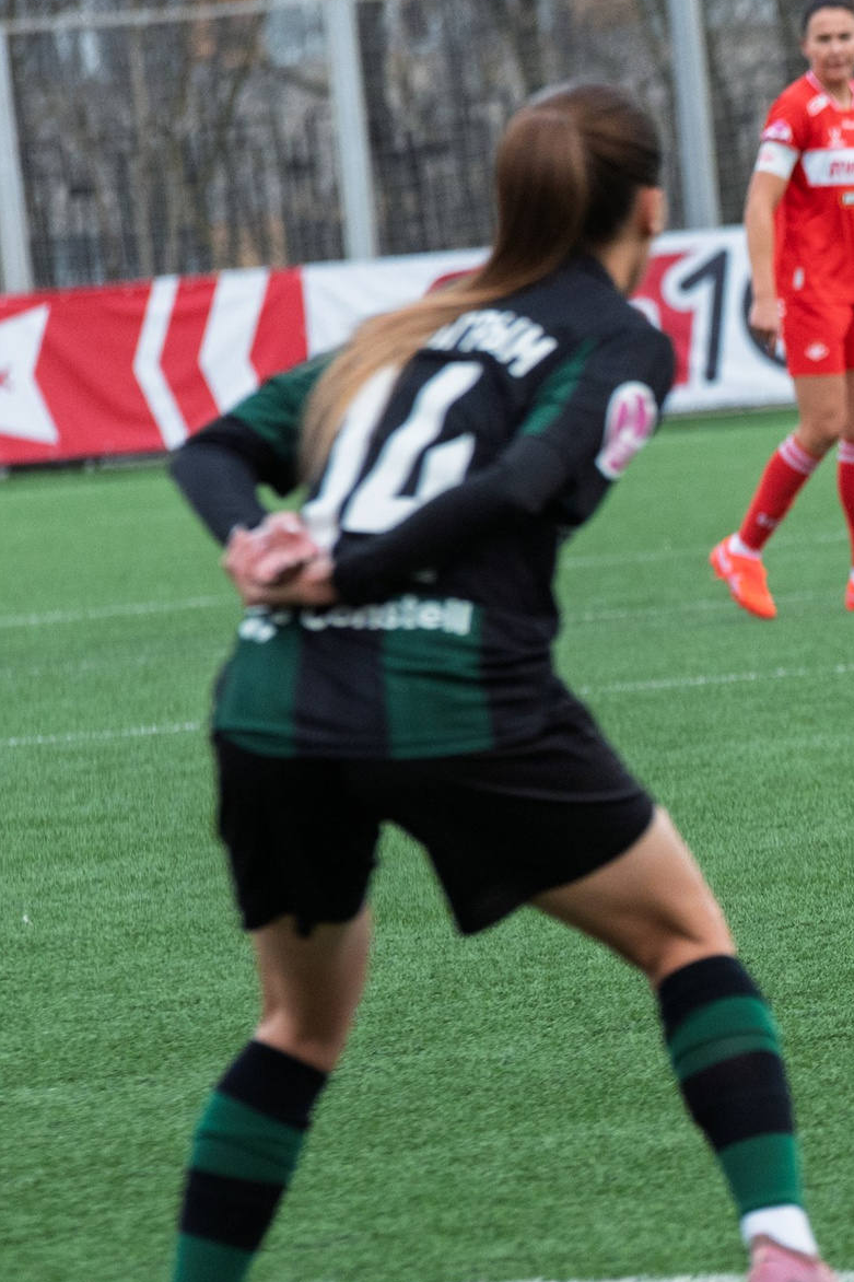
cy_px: 560
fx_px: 20928
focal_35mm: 588
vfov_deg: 3.5
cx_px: 1300
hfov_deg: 2.3
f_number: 5.6
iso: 800
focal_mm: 200
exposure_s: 1/1250
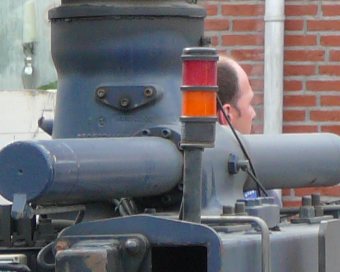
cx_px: 526
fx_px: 5112
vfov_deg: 3.0
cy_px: -188
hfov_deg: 3.8
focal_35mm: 508
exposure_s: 1/160
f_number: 3.9
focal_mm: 17.6
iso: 80
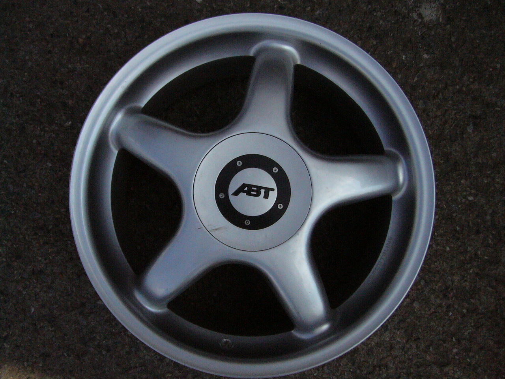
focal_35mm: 35
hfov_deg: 52.6
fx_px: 511
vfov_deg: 40.7
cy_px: 190
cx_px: 252
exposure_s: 1/1300
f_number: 5.6
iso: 400
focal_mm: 5.8
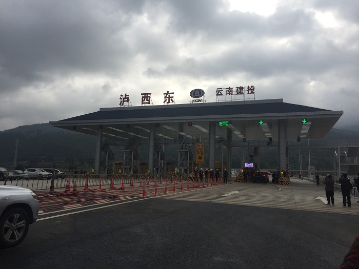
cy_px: 134
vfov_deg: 48.2
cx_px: 180
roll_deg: -2.9
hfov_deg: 61.7
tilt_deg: +6.8
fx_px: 301
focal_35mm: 29
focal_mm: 4.15
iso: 32
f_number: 2.2
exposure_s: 1/2198
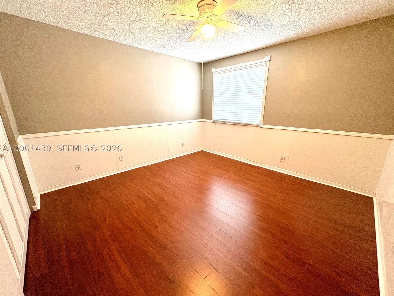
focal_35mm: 14
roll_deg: +0.0
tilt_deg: -15.1
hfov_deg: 102.1
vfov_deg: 85.7
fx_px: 159
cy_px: 148
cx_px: 197
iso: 250
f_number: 2.2
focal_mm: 2.22
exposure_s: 1/63
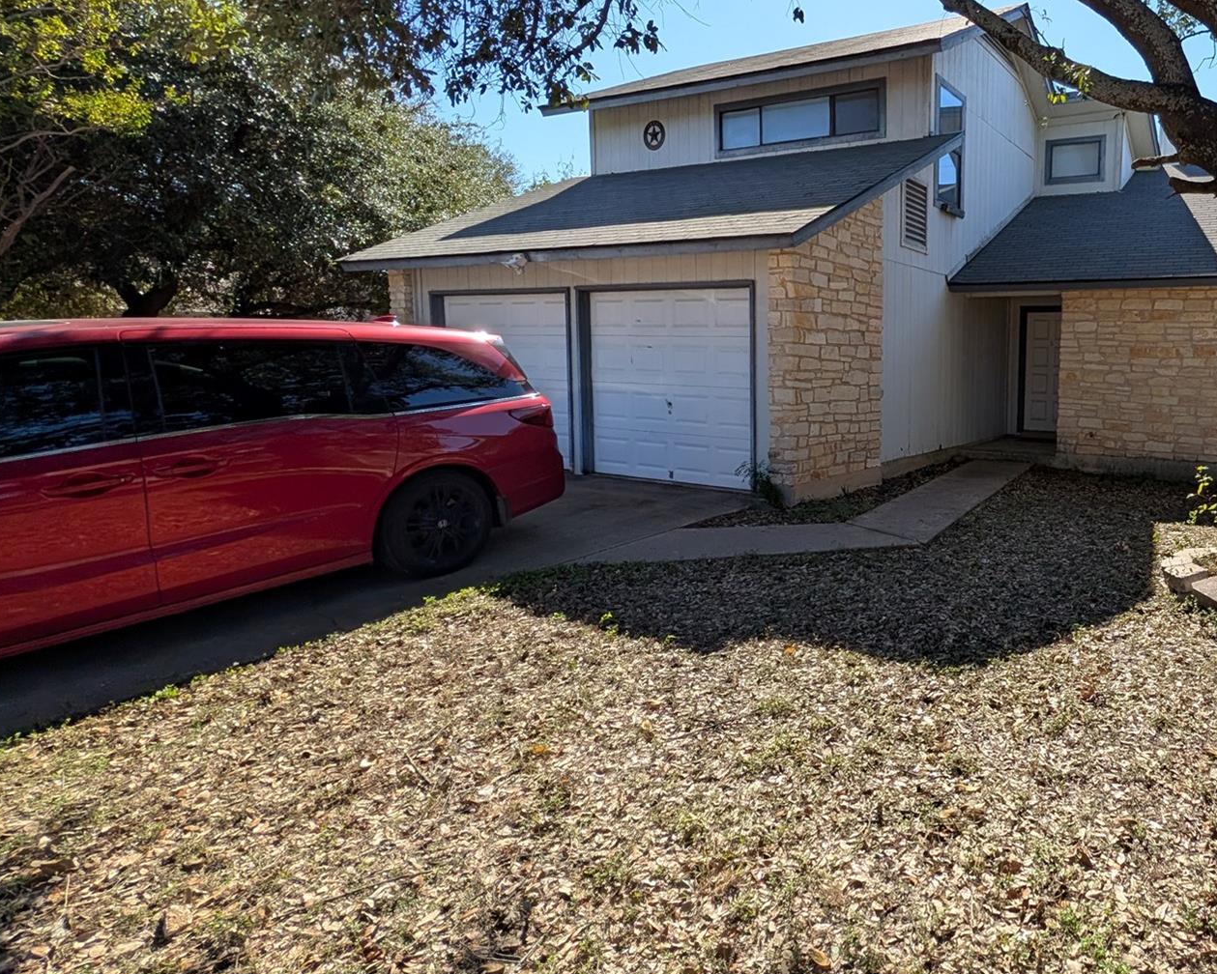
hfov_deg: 75.9
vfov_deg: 70.6
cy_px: 432
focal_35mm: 19
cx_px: 942
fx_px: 685
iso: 56
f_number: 1.7
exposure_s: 1/1887
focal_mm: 2.02
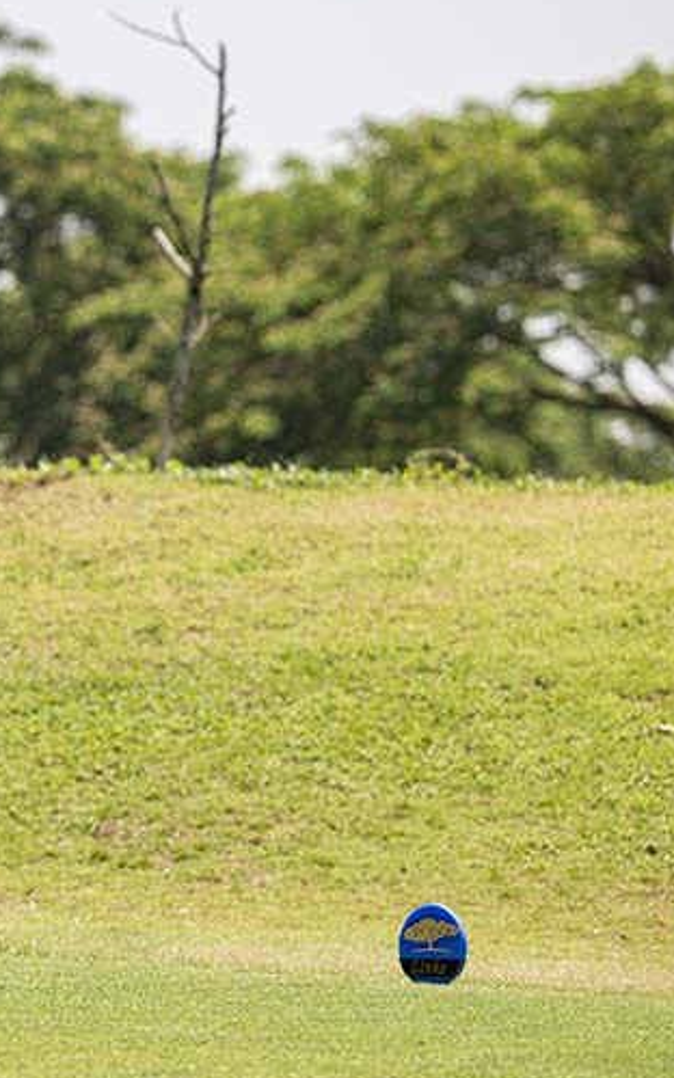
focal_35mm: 245
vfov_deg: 8.6
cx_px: -253
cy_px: 488
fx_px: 7198
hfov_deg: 5.3
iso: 320
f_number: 3.2
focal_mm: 125
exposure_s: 1/3200
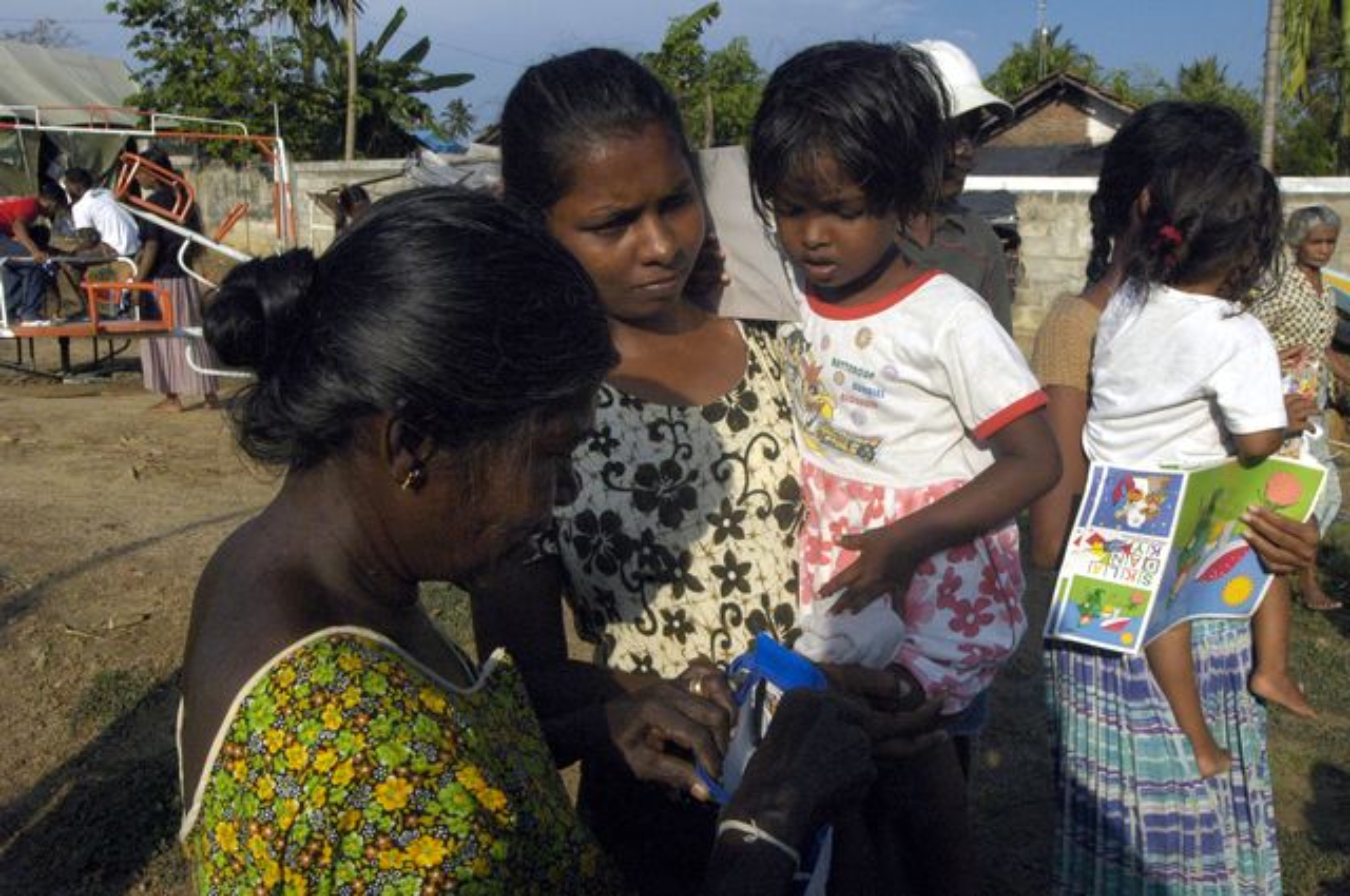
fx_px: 1124
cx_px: 675
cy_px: 448
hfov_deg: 62.0
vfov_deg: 43.5
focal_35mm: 30
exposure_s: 1/1000
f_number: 16
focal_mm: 20
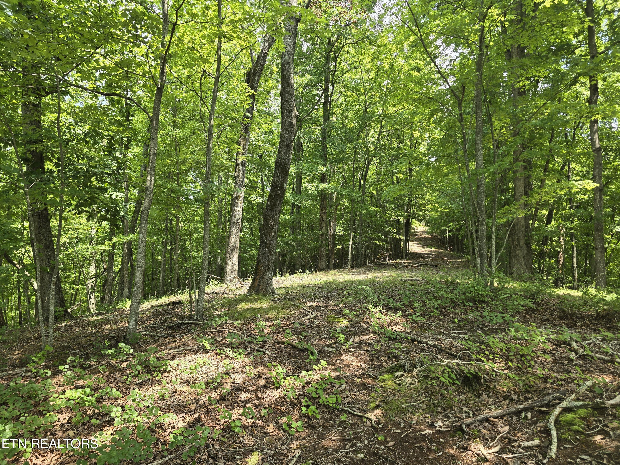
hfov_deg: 73.9
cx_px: 310
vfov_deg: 58.9
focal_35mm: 23
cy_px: 232
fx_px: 412
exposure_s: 1/180
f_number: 1.7
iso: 32
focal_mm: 6.3
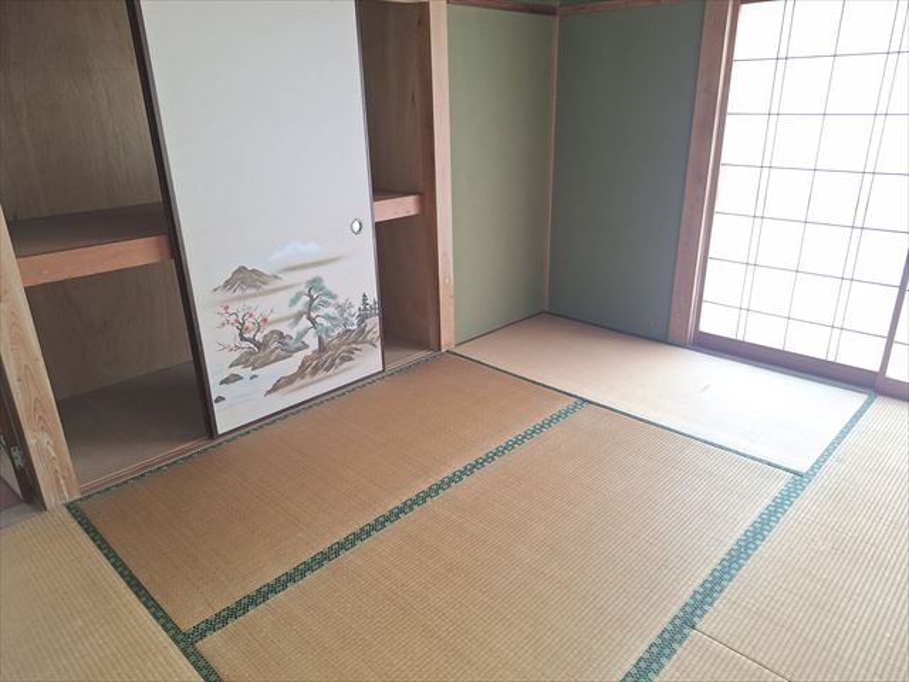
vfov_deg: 58.9
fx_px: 604
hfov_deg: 73.9
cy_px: 341
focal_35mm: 23
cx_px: 454
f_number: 1.8
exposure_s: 1/33
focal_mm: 5.54
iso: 25
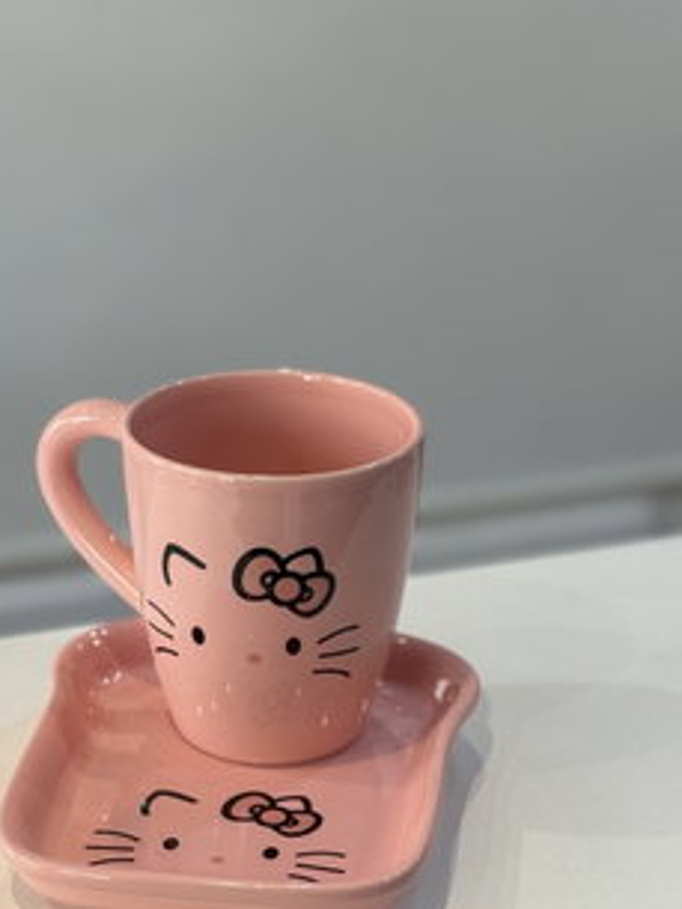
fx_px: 2205
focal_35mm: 84
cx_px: 229
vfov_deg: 22.9
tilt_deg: -27.5
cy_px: 738
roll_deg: -0.1
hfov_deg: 17.5
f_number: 1.78
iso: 50
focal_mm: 6.76
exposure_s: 1/100
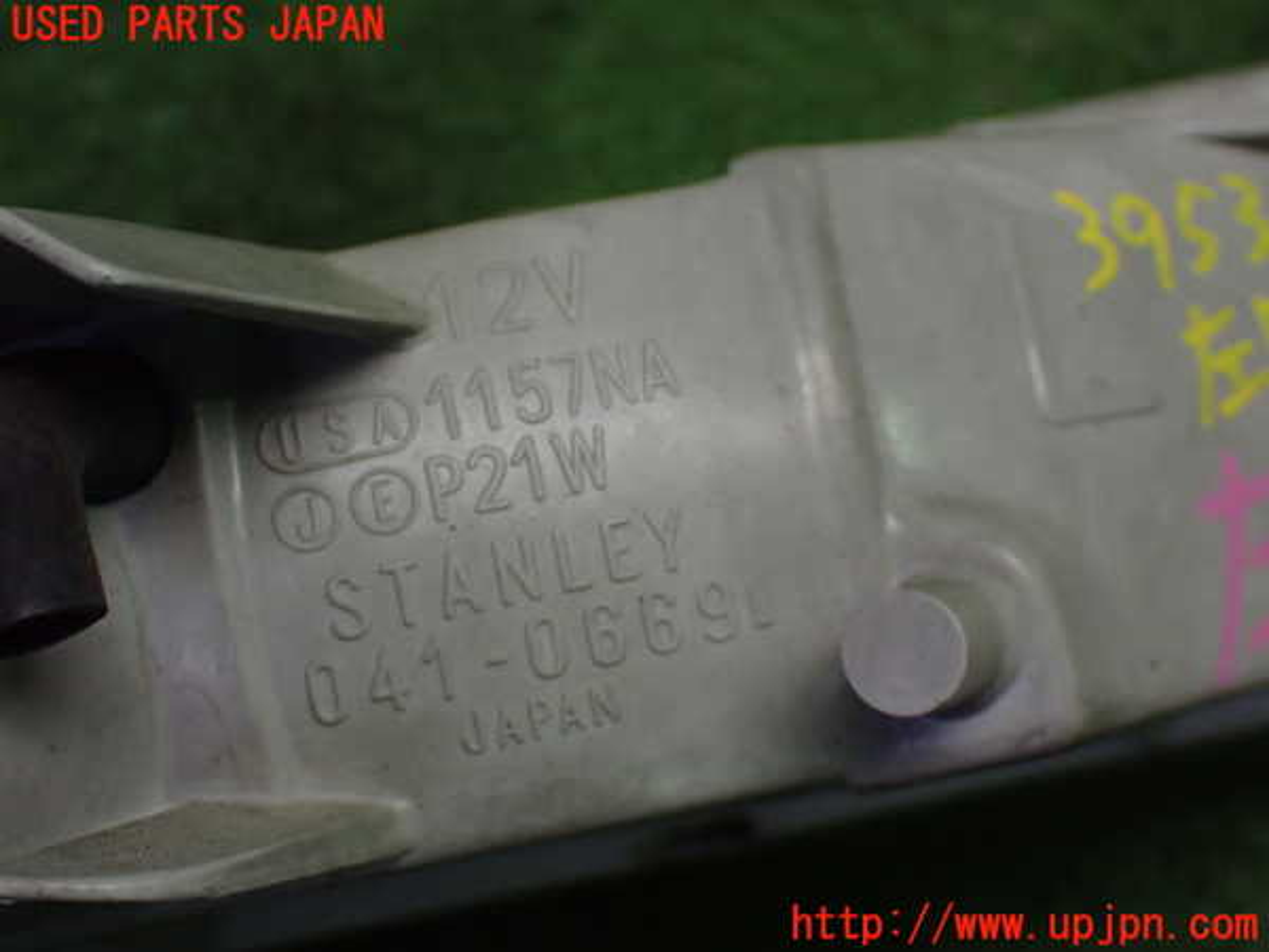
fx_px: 2273
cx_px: 634
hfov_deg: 31.2
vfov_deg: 23.7
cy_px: 476
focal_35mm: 62
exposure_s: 1/125
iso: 800
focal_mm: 11.09
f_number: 3.6
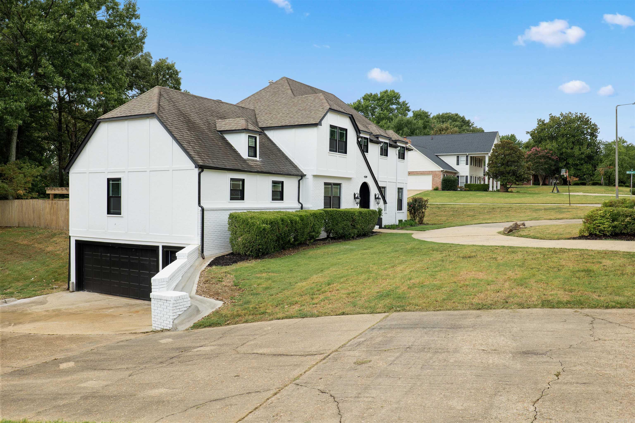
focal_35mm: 30
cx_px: 318
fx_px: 529
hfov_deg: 61.9
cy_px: 212
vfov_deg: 43.6
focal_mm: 30
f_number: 9
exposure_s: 1/80
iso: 100
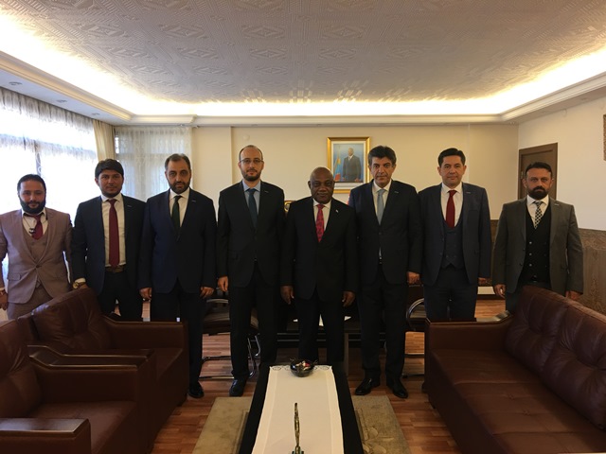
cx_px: 303
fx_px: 508
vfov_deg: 48.2
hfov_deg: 61.7
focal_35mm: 29
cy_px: 227
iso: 32
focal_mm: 4.15
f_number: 2.2
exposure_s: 1/17
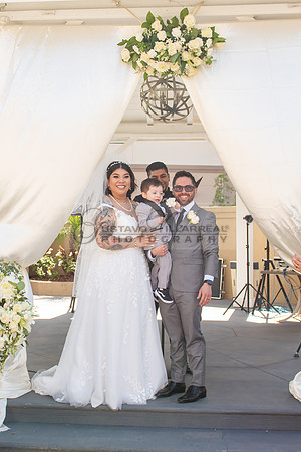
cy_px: 208
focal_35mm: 50
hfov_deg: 26.8
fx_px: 630
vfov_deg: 39.4
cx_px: 121
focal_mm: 24
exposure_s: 1/200
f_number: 4
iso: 100
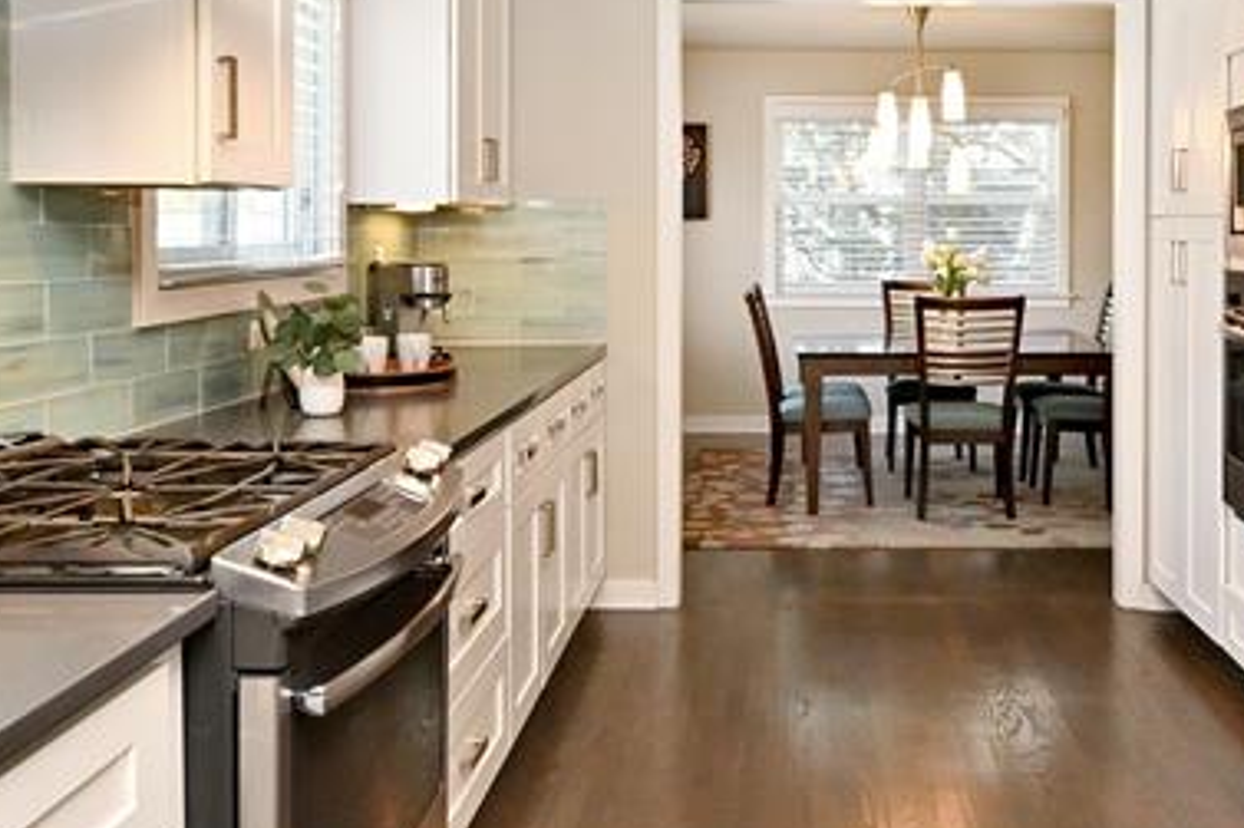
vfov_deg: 34.8
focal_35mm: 38
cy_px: 310
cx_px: 818
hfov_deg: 49.9
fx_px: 1312
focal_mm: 14
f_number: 10
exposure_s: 1/60
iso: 1100
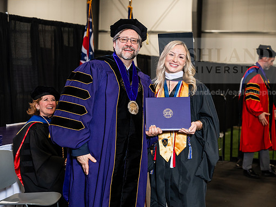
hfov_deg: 25.3
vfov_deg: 19.1
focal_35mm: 77
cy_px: 104
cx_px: 134
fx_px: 614
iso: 1250
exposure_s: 1/200
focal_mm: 70
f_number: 4.5
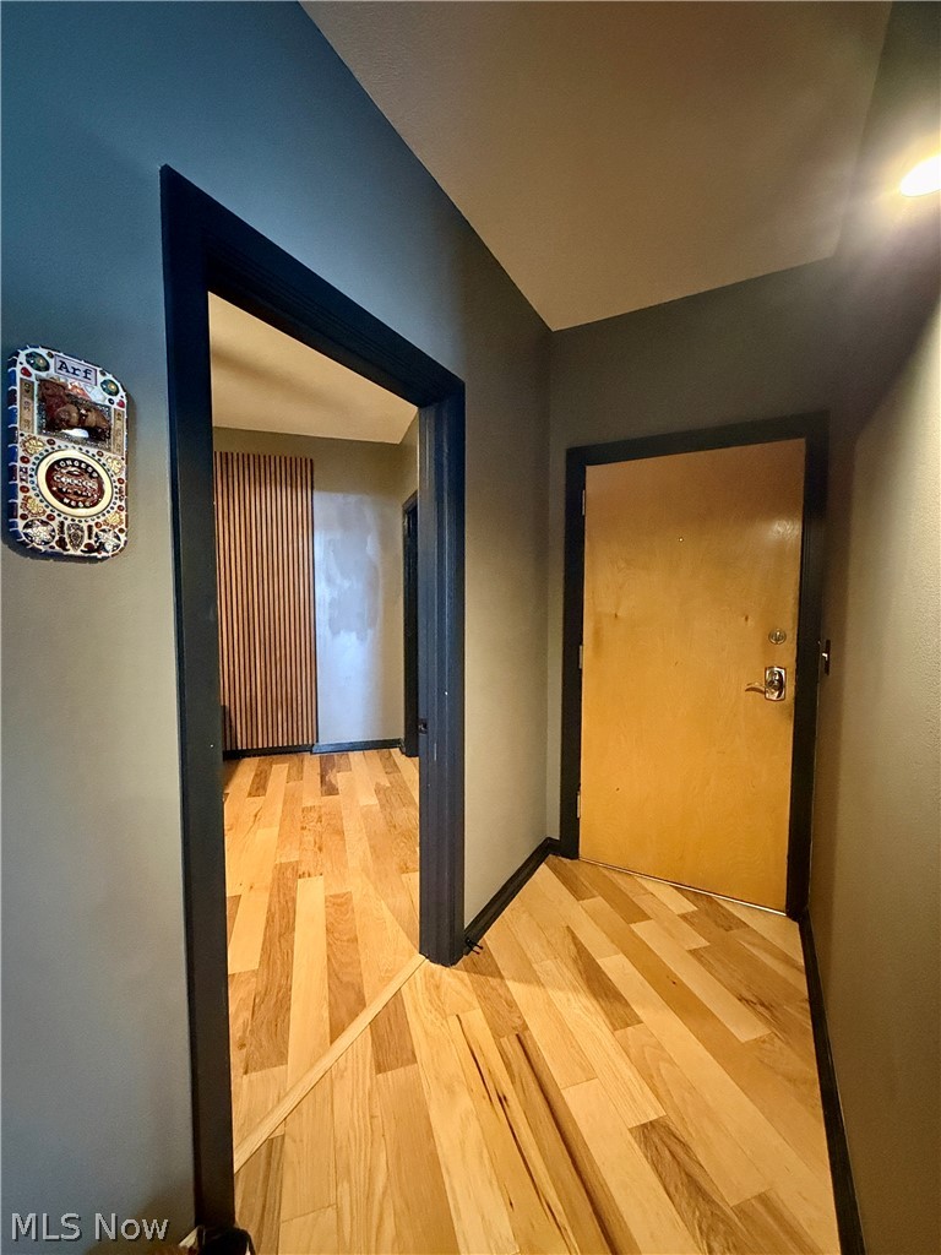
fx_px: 507
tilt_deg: -3.8
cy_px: 628
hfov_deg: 85.7
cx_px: 470
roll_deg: -0.2
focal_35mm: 14
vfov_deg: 102.1
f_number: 2.2
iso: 1250
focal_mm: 2.22
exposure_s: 1/40
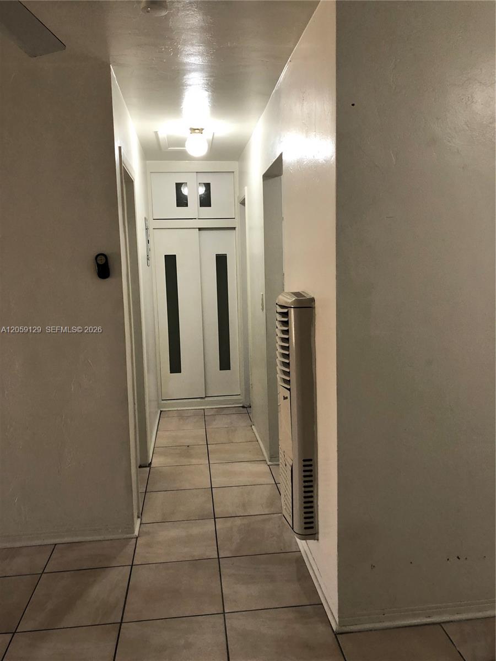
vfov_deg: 63.4
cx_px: 248
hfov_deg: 49.7
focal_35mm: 28
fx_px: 535
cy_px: 330
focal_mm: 3.99
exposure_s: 1/30
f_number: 1.8
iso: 40
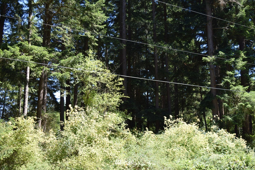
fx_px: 326
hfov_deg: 42.7
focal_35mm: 46
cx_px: 128
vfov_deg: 29.2
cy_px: 84
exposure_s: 1/125
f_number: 5.6
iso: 100
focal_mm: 30
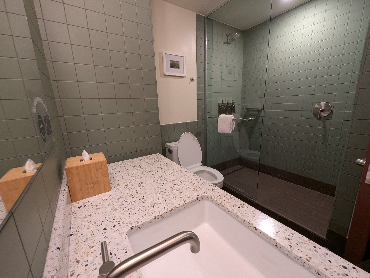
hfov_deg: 106.1
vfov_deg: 90.1
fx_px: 139
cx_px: 185
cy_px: 139
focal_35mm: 13
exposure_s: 1/36
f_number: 2.2
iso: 195
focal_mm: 1.95
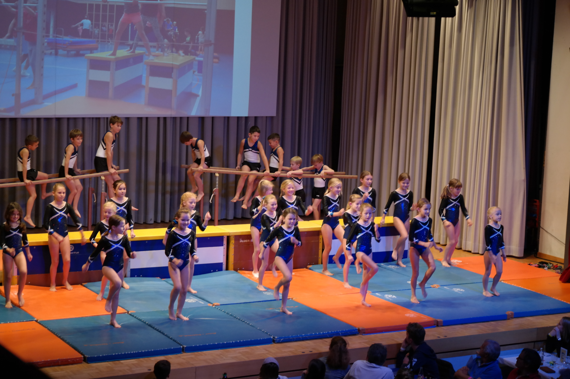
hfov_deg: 26.3
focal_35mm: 77
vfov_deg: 17.7
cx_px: 285
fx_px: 1219
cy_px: 190
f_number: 4
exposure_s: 1/80
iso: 800
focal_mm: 50
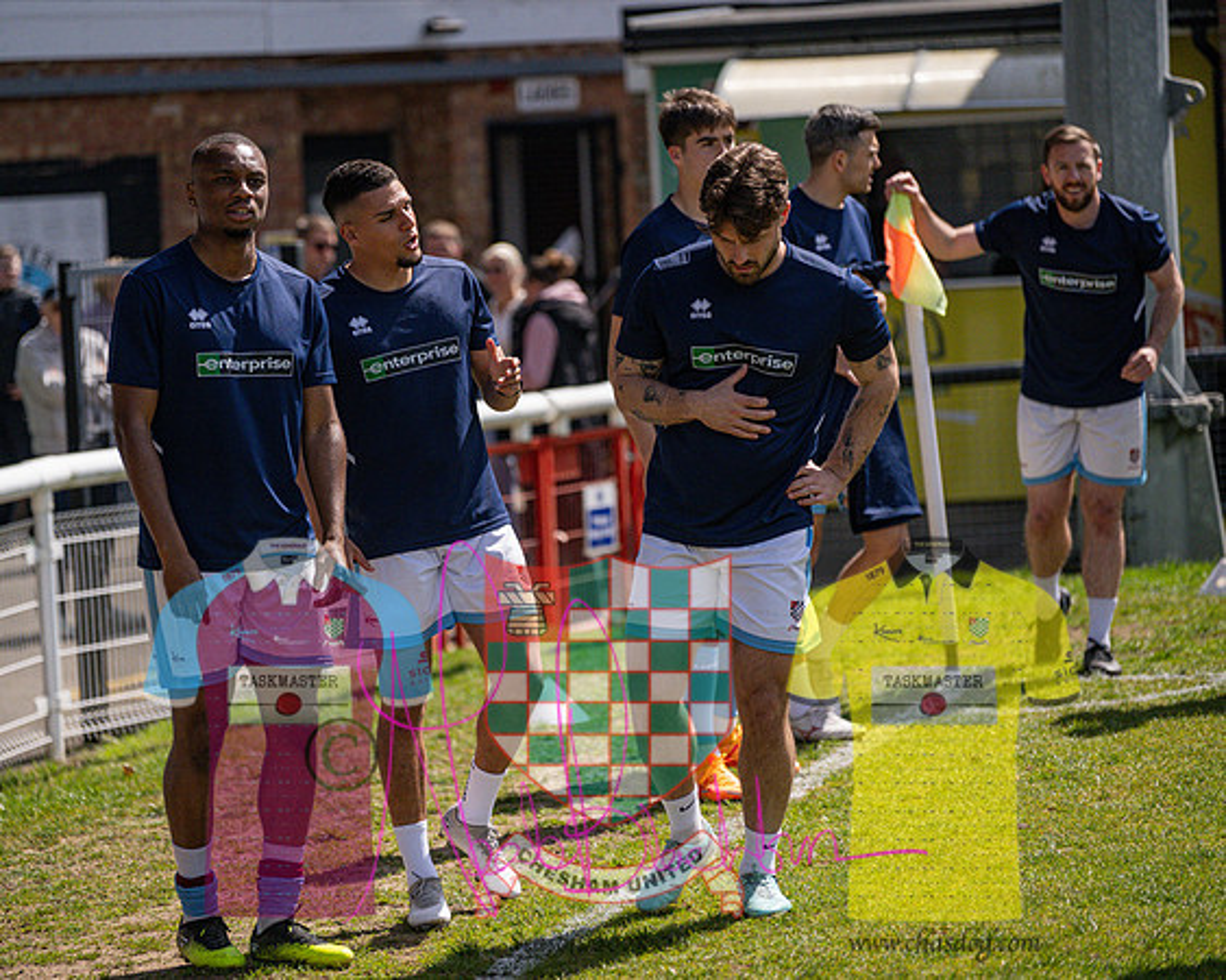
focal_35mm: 148
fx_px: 5354
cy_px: 490
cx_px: 526
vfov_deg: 10.5
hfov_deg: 13.1
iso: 2000
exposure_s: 1/26000
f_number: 2.8
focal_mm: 131
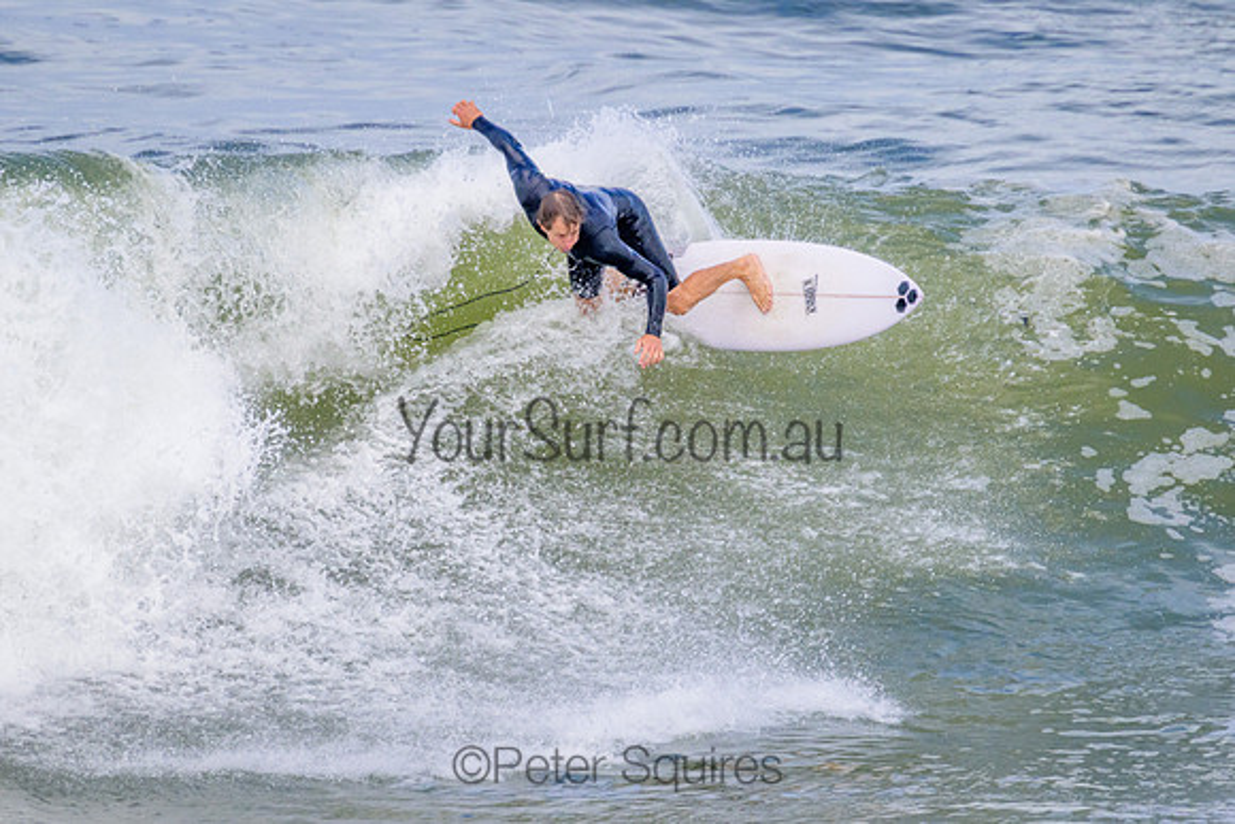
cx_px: 726
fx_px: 35506
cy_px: 340
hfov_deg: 2.0
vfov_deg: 1.3
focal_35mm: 1035
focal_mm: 800
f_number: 11
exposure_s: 1/2000
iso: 1250
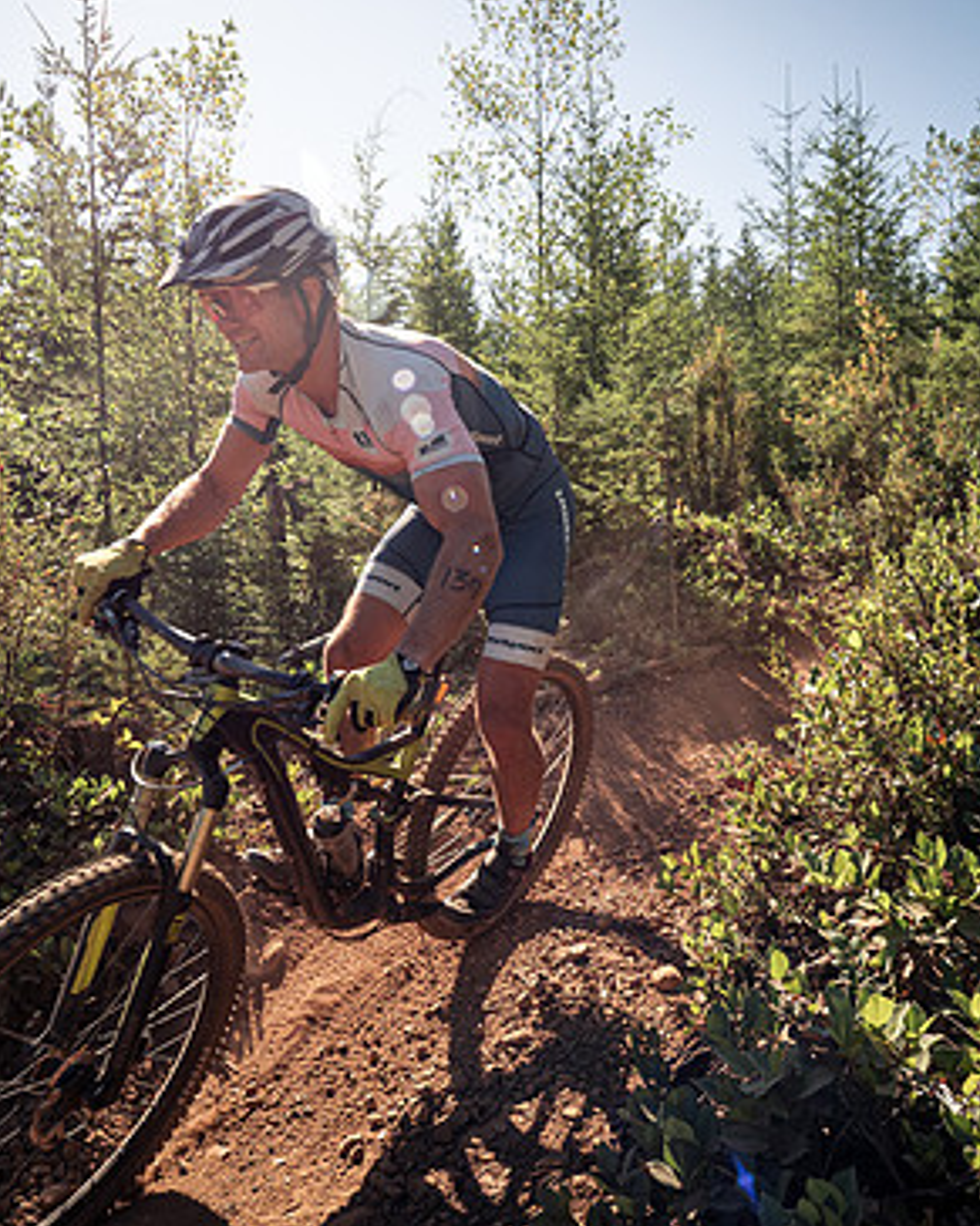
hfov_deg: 51.5
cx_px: 502
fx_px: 1016
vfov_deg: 62.2
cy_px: 618
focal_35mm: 28
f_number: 4
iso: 320
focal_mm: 9
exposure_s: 1/1000
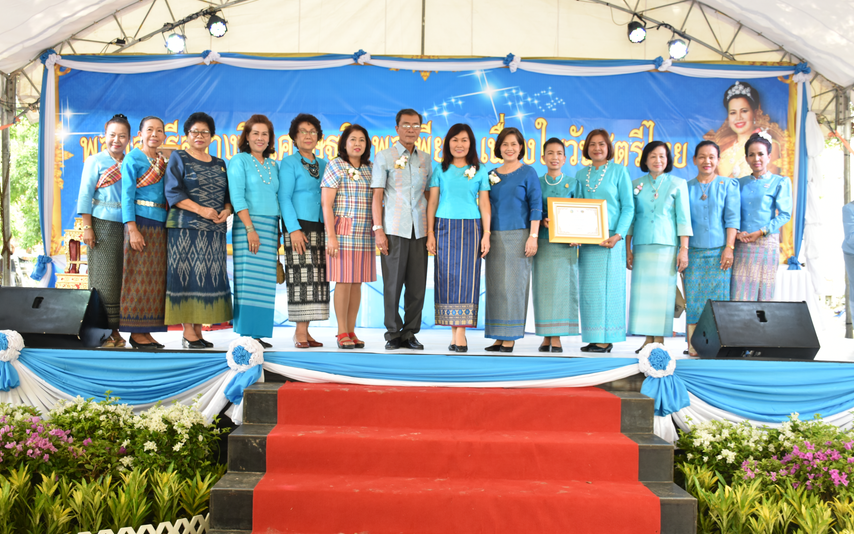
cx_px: 426
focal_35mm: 37
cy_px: 278
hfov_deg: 52.7
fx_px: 861
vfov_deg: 34.4
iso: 400
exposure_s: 1/80
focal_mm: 24
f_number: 4.5
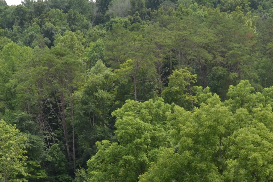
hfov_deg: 25.0
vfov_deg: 16.3
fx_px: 614
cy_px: 209
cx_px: 148
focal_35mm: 81
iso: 110
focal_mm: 18
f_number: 5.6
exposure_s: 1/250
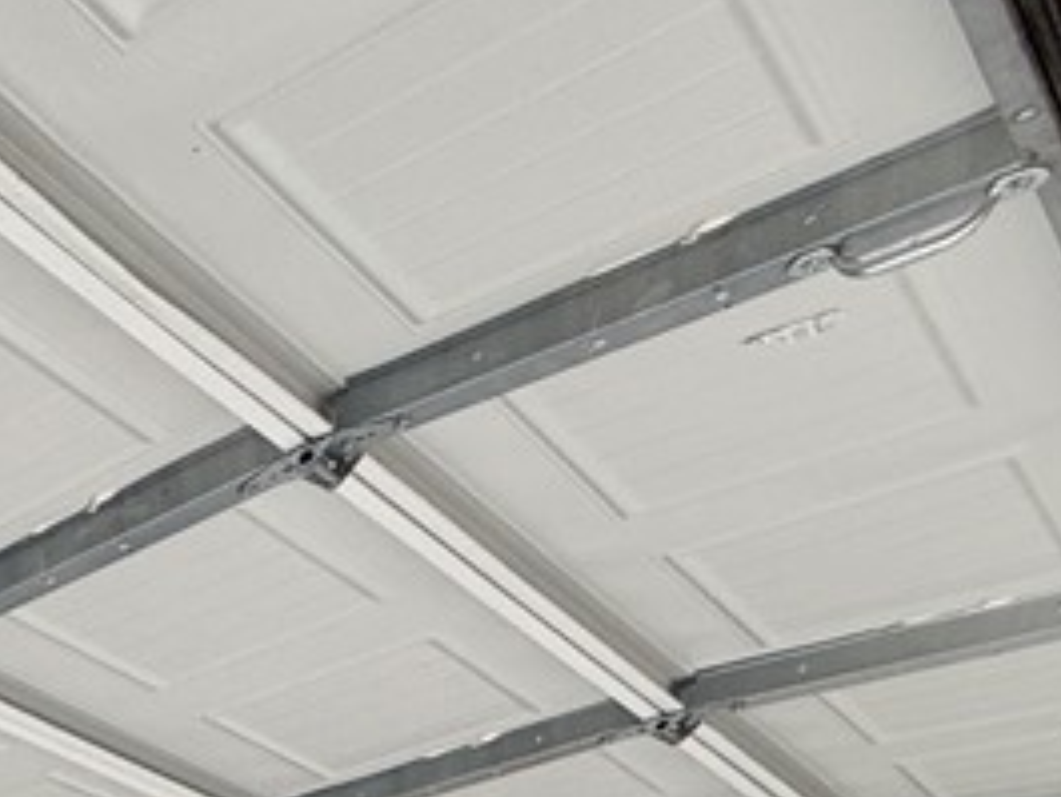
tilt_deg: +2.6
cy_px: 1418
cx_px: -645
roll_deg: +0.9
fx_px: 1656
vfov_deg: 20.0
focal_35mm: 54
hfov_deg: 24.6
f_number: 2.2
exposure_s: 1/770
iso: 40
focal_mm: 2.22
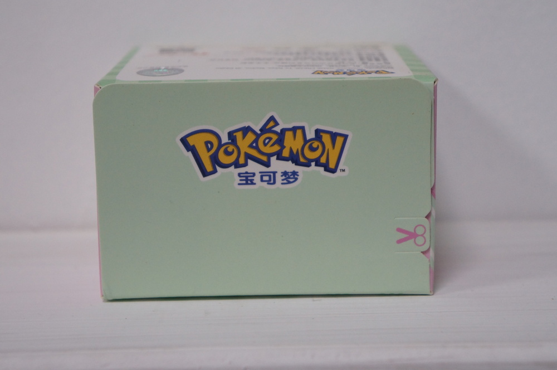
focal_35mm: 82
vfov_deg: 16.5
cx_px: 278
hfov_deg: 24.6
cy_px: 185
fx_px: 1275
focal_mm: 55
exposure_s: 1/100
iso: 1600
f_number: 5.6
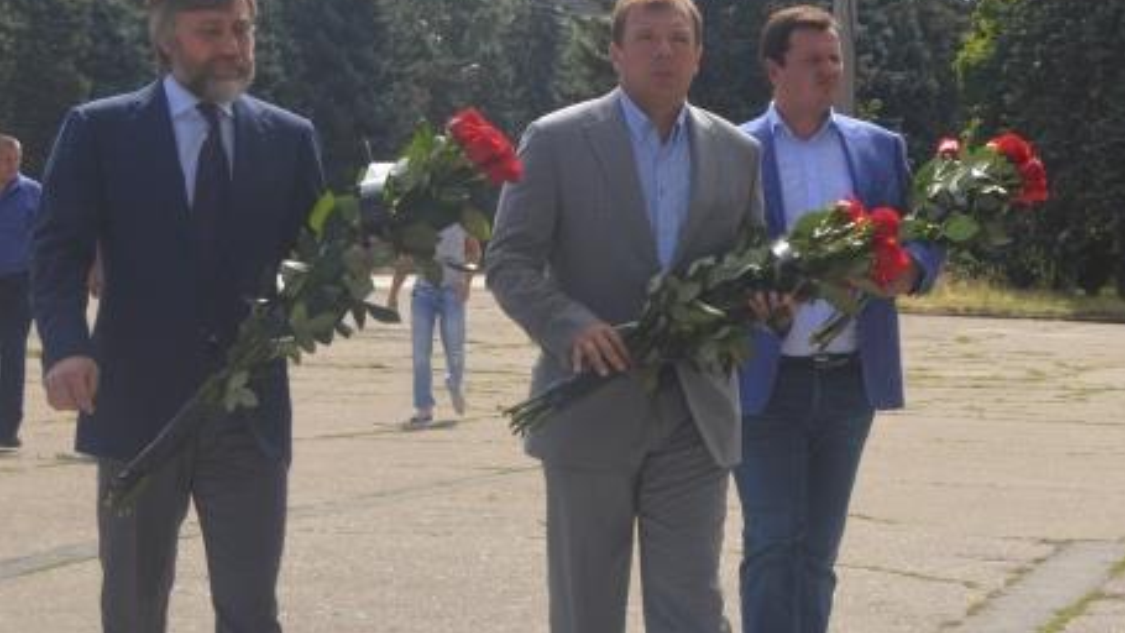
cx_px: 1244
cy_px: 251
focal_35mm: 113
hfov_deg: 18.2
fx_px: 3371
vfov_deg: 10.7
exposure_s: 1/200
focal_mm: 32
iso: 100
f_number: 10
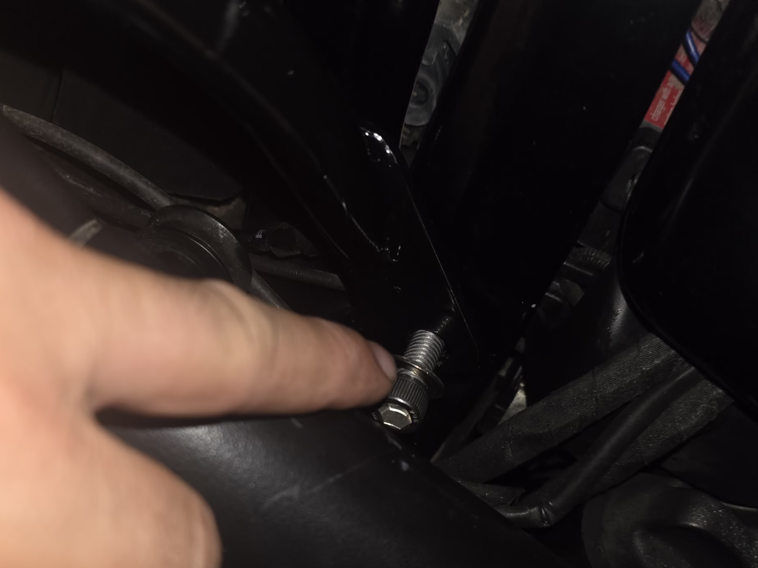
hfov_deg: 56.7
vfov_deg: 43.9
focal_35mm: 32
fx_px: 701
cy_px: 349
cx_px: 342
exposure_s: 1/50
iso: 12
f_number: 1.7
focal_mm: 6.3
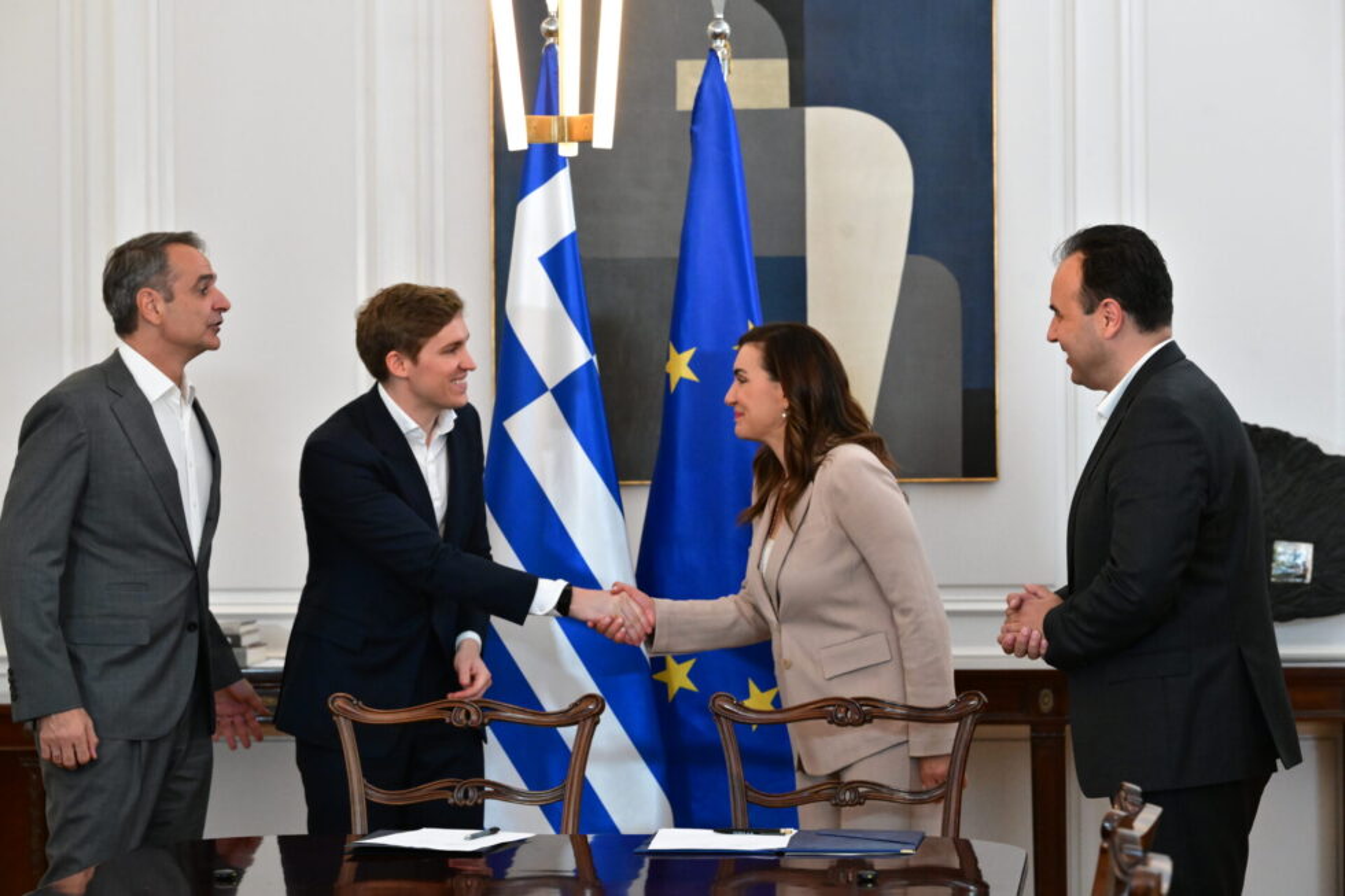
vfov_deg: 11.9
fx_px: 4296
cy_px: 448
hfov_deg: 17.8
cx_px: 672
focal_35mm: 115
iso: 8000
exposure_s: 1/400
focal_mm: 115
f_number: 6.3
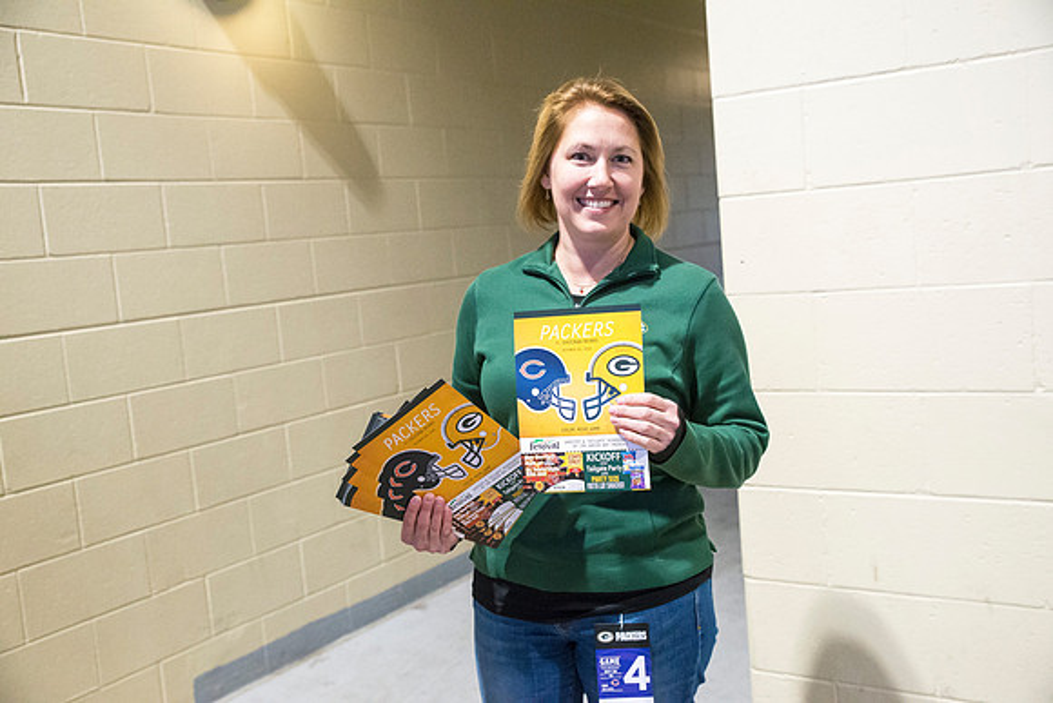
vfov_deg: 33.4
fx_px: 1170
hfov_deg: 48.4
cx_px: 526
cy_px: 352
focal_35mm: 40
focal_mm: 40
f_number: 4.5
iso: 5000
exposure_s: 1/320
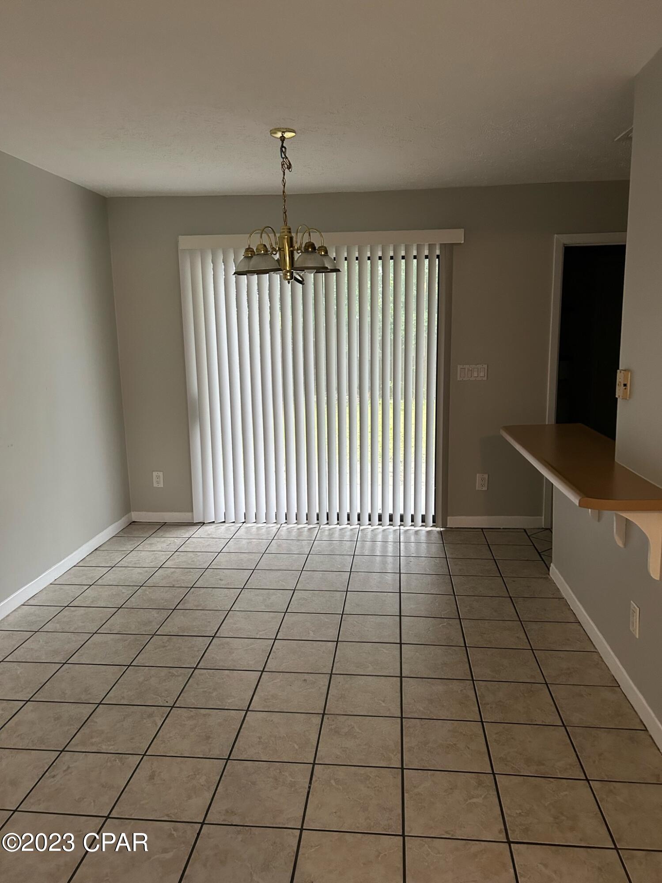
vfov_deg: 67.3
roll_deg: +0.6
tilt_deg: -8.8
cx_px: 331
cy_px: 442
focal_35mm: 26
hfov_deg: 53.0
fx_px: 663
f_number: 1.5
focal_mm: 5.7
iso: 320
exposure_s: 1/60
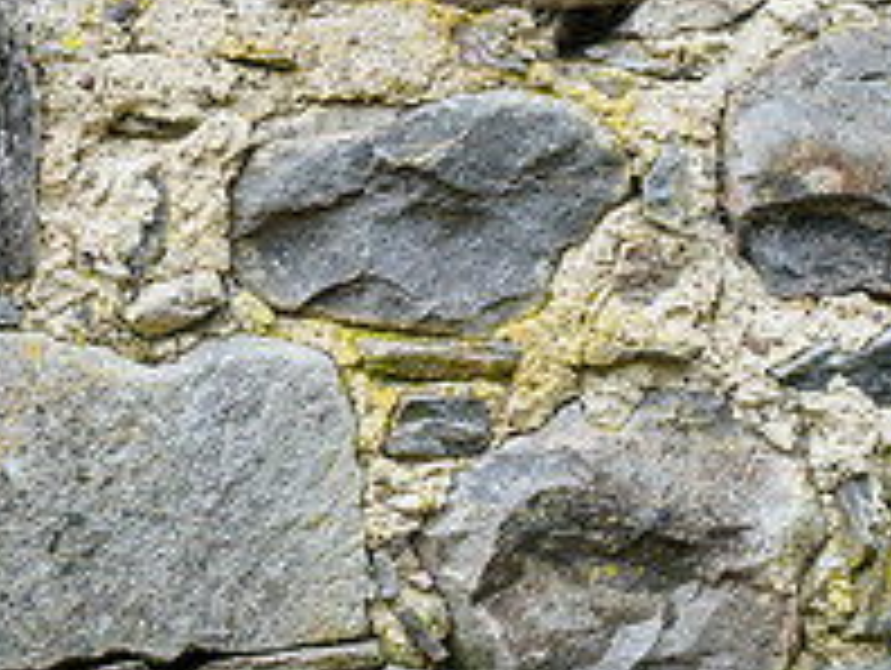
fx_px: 2577
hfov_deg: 18.8
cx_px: -112
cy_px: -25
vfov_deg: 14.5
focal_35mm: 100
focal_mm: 17
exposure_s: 1/50
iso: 200
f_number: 5.6
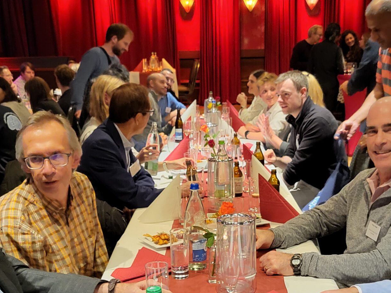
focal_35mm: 54
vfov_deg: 26.1
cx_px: 205
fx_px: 610
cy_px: 265
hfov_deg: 35.5
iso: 640
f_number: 1.8
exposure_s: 1/50
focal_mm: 5.4
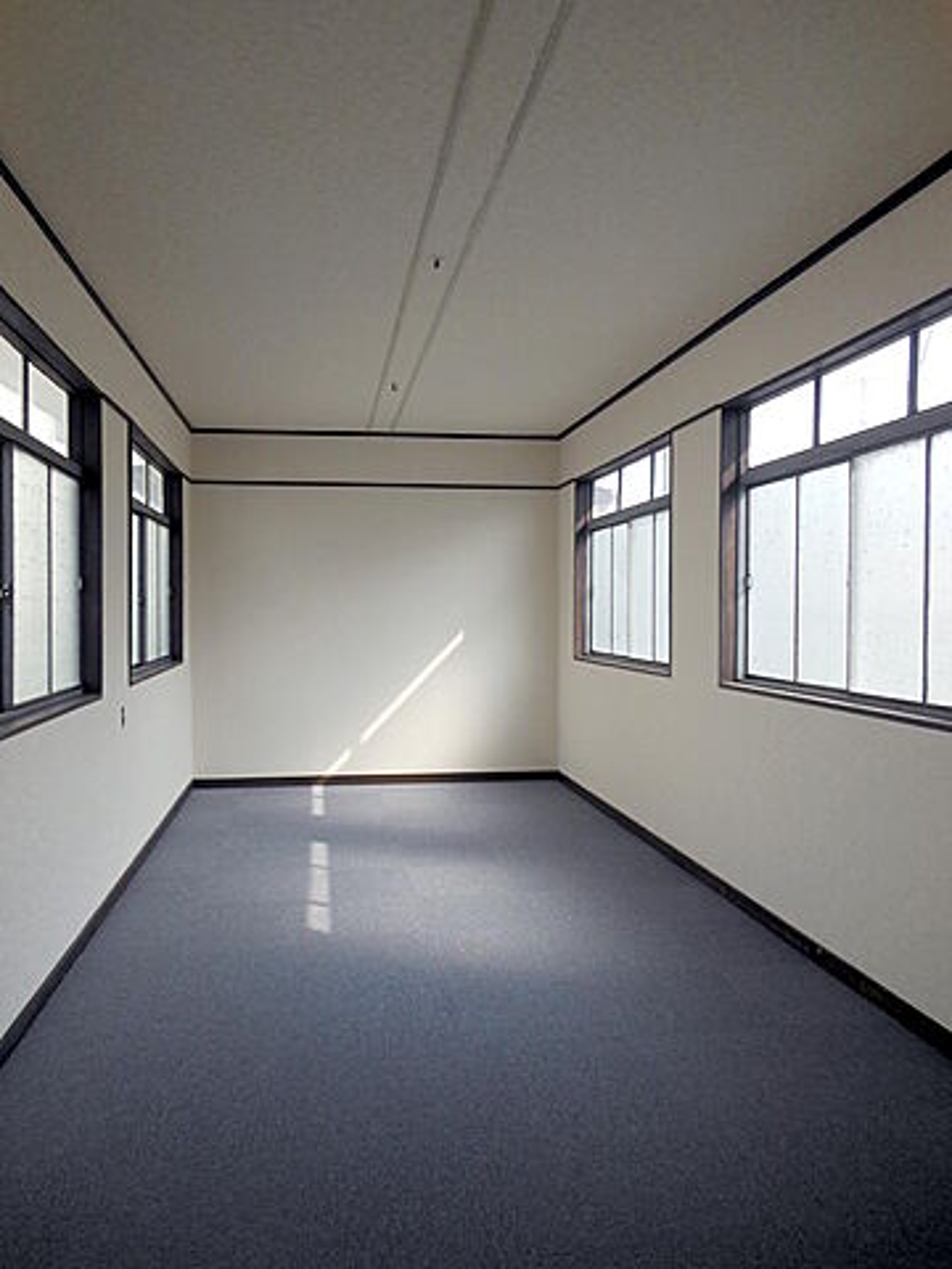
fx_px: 917
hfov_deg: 54.9
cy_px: 634
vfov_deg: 69.4
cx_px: 476
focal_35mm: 25
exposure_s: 1/250
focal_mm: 4.5
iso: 80
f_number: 3.2
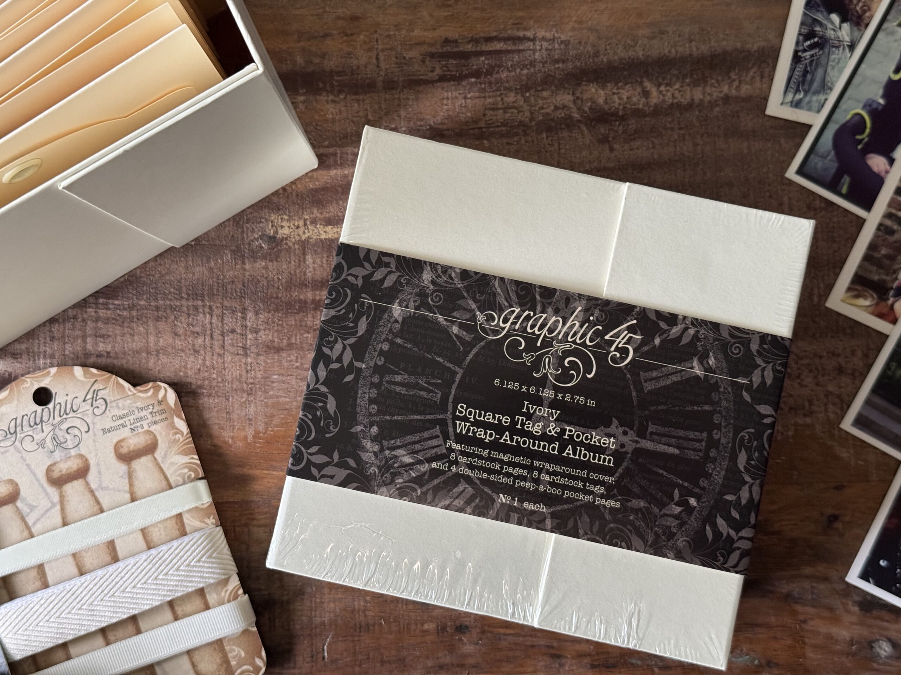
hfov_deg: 39.7
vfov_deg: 30.3
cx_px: 450
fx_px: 1249
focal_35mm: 48
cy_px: 338
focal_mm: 6.76
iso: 500
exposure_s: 1/37
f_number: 1.78
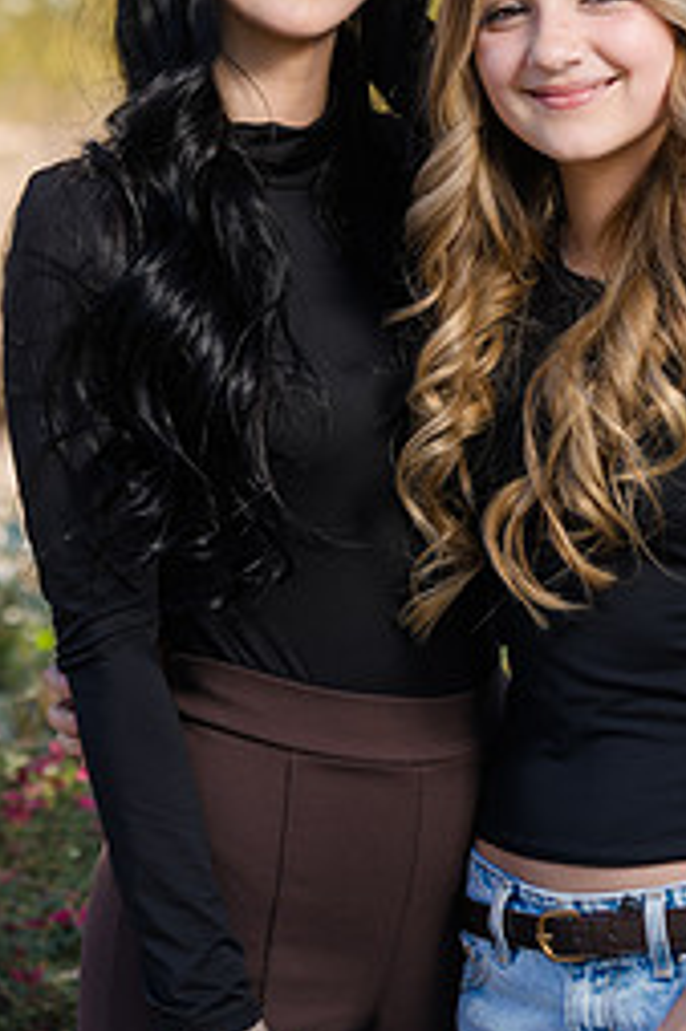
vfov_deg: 11.1
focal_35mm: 186
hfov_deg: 7.4
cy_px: 382
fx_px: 5323
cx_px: 463
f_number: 4.5
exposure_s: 1/250
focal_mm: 105
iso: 100
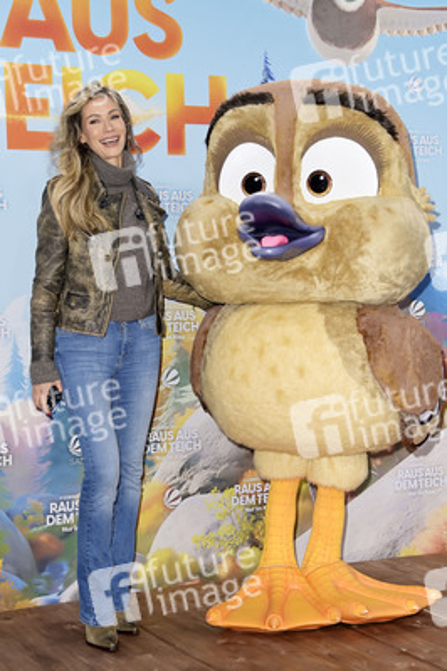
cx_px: 224
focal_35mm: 65
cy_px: 336
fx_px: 1213
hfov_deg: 20.9
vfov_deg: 31.0
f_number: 5.6
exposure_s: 1/200
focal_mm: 65
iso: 640
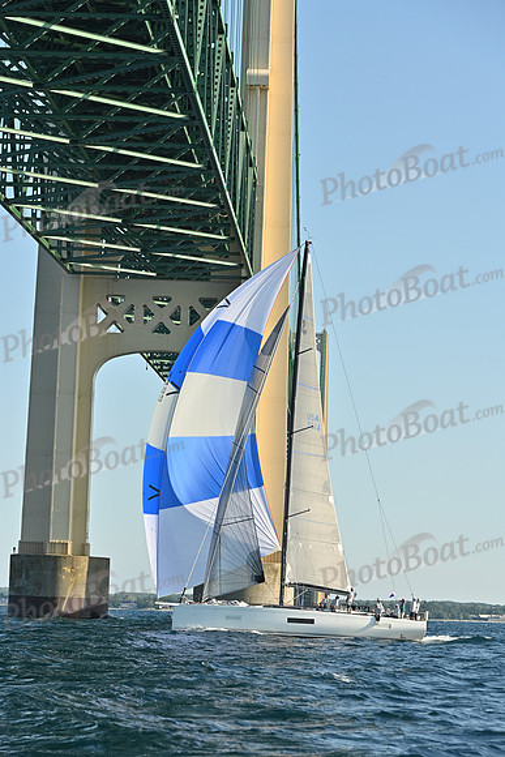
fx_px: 2439
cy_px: 378
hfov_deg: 11.8
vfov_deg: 17.6
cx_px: 252
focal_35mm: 116
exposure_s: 1/1600
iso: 320
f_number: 6.3
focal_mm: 116
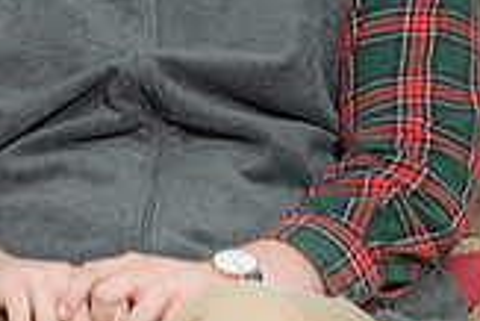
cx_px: -280
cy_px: -240
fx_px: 6632
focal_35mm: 497
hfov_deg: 4.1
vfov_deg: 2.8
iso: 320
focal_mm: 140
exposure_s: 1/200
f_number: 5
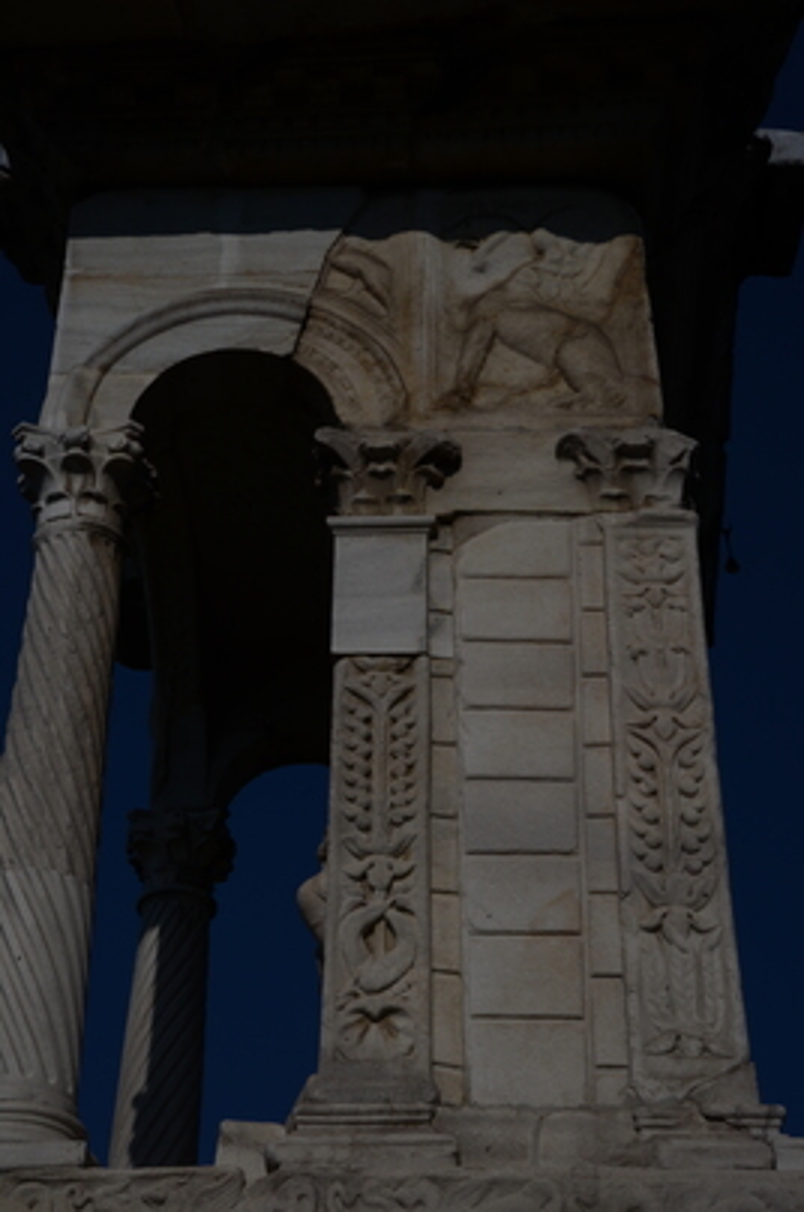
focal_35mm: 57
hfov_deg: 23.7
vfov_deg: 35.1
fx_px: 1916
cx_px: 402
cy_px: 606
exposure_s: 1/1250
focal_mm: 38
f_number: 18
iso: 320
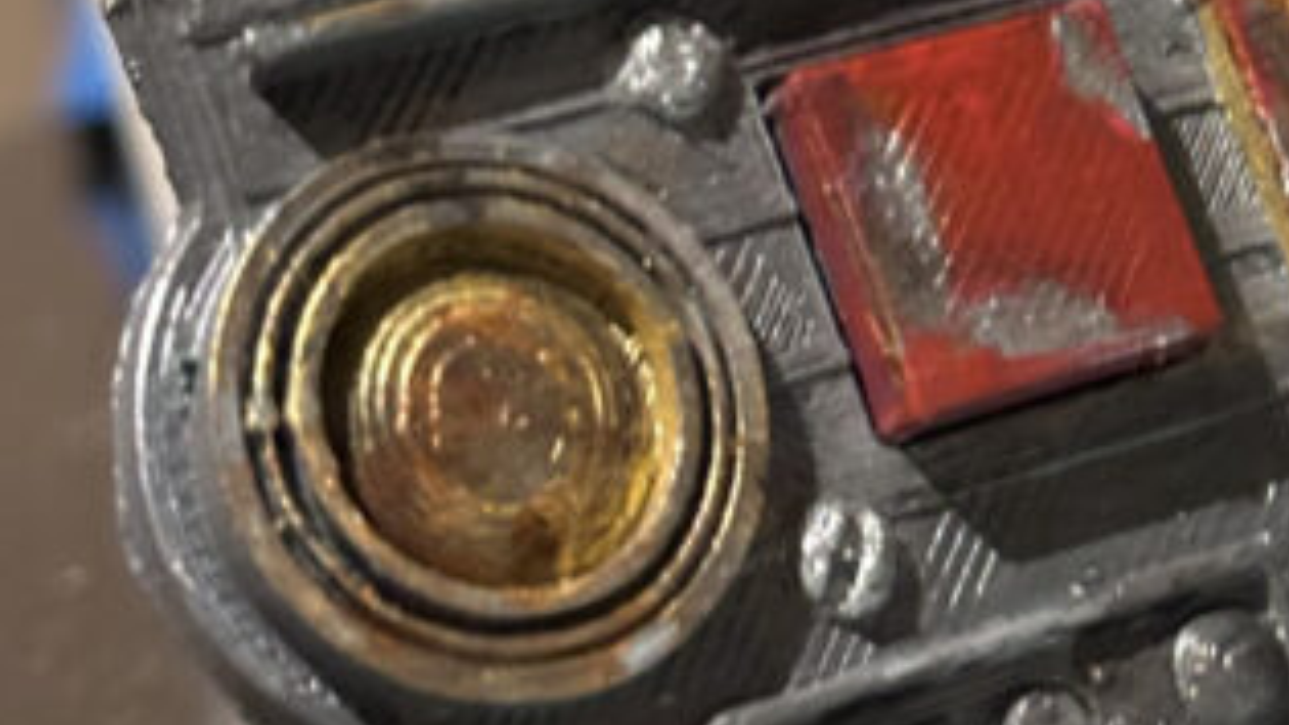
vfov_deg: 7.0
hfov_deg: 12.5
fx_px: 5809
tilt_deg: -0.6
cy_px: -569
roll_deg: +9.4
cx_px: 1330
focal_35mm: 170
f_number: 1.78
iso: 800
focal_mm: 6.86
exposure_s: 1/20
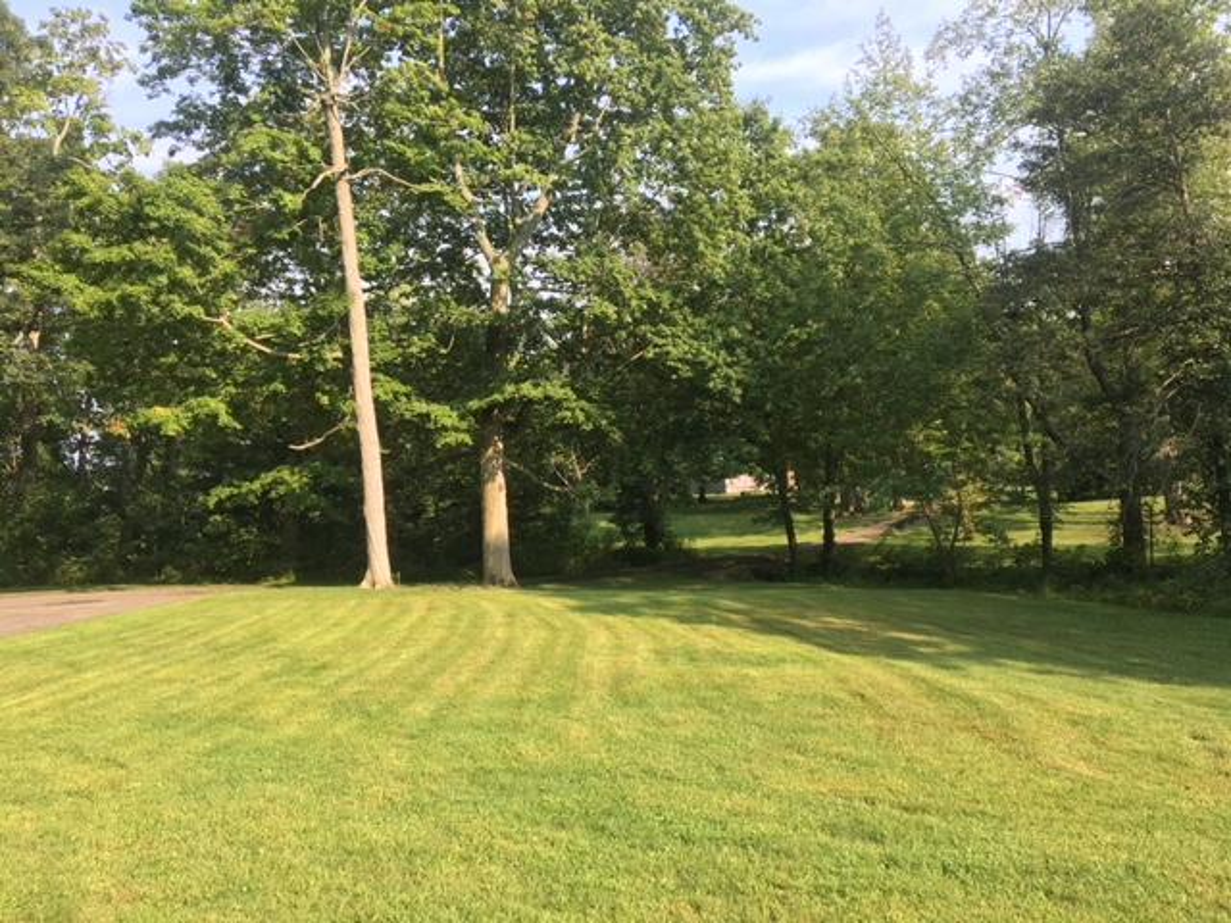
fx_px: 1031
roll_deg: +4.3
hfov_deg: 61.7
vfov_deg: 48.2
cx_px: 616
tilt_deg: +4.6
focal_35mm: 29
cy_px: 462
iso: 25
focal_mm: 4.15
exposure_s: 1/329
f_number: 2.2
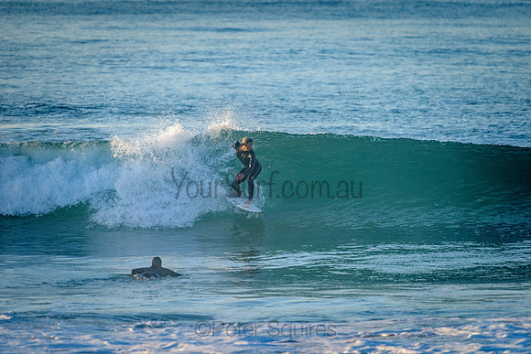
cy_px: 177
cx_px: 266
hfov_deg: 4.1
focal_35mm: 500
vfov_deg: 2.8
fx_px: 7376
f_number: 5.6
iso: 640
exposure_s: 1/2000
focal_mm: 500
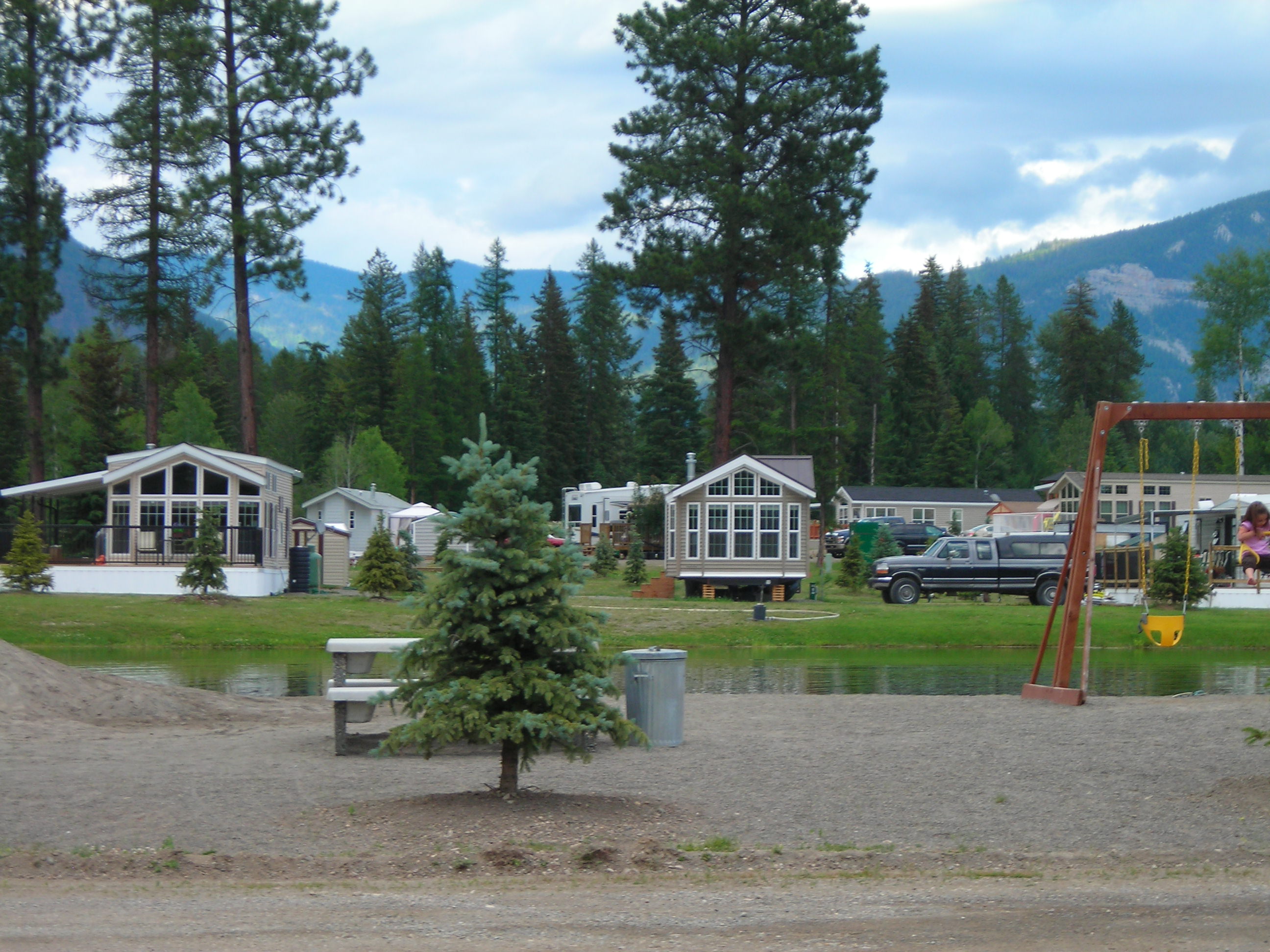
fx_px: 4256
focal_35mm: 116
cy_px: 476
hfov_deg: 17.0
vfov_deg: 12.8
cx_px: 635
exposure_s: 1/86.2
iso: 50
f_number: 5.3
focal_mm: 19.2
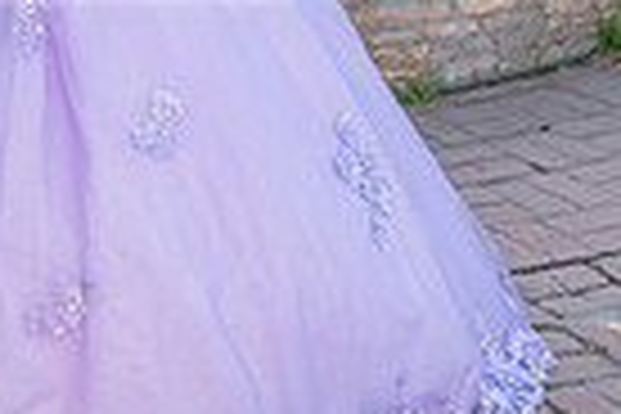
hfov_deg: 15.1
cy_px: -101
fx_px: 2277
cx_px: -86
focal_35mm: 132
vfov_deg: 10.2
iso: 200
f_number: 5.6
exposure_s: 1/200
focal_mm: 31.5
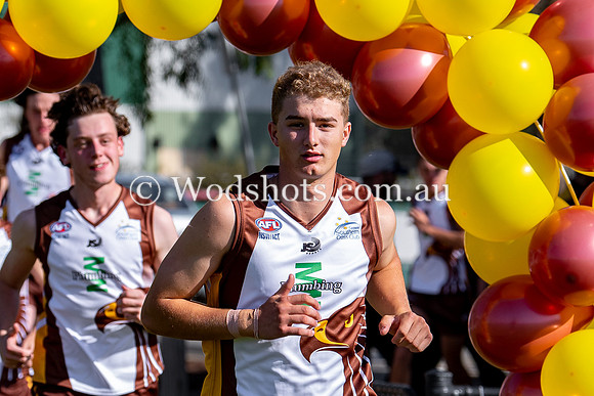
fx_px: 7325
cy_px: 298
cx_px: 297
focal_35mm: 444
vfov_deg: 3.1
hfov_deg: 4.6
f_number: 4
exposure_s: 1/1000
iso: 100
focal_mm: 120
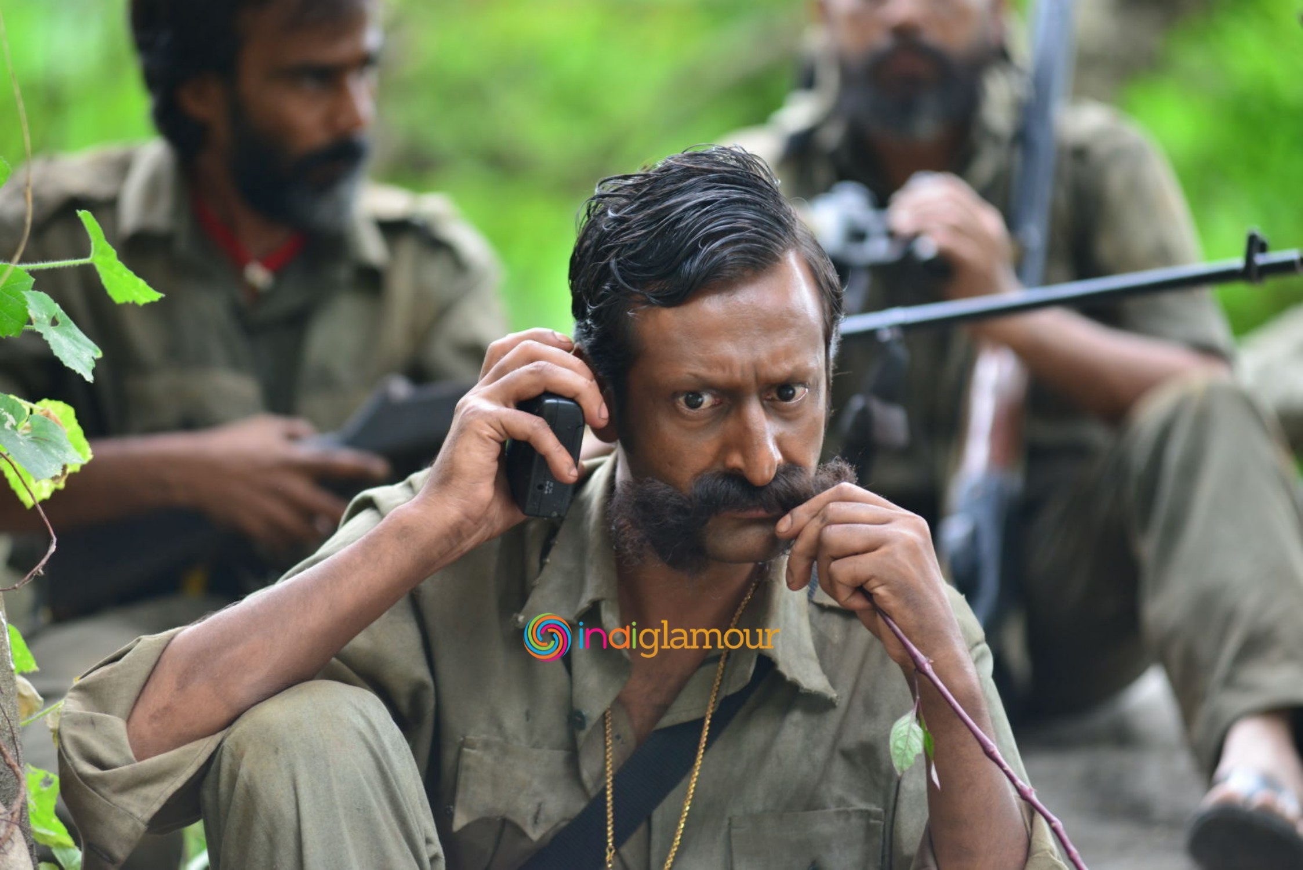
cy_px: 435
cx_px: 652
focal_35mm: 200
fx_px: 7241
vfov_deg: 6.9
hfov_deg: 10.3
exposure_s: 1/125
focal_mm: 200
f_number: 3.5
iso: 1000
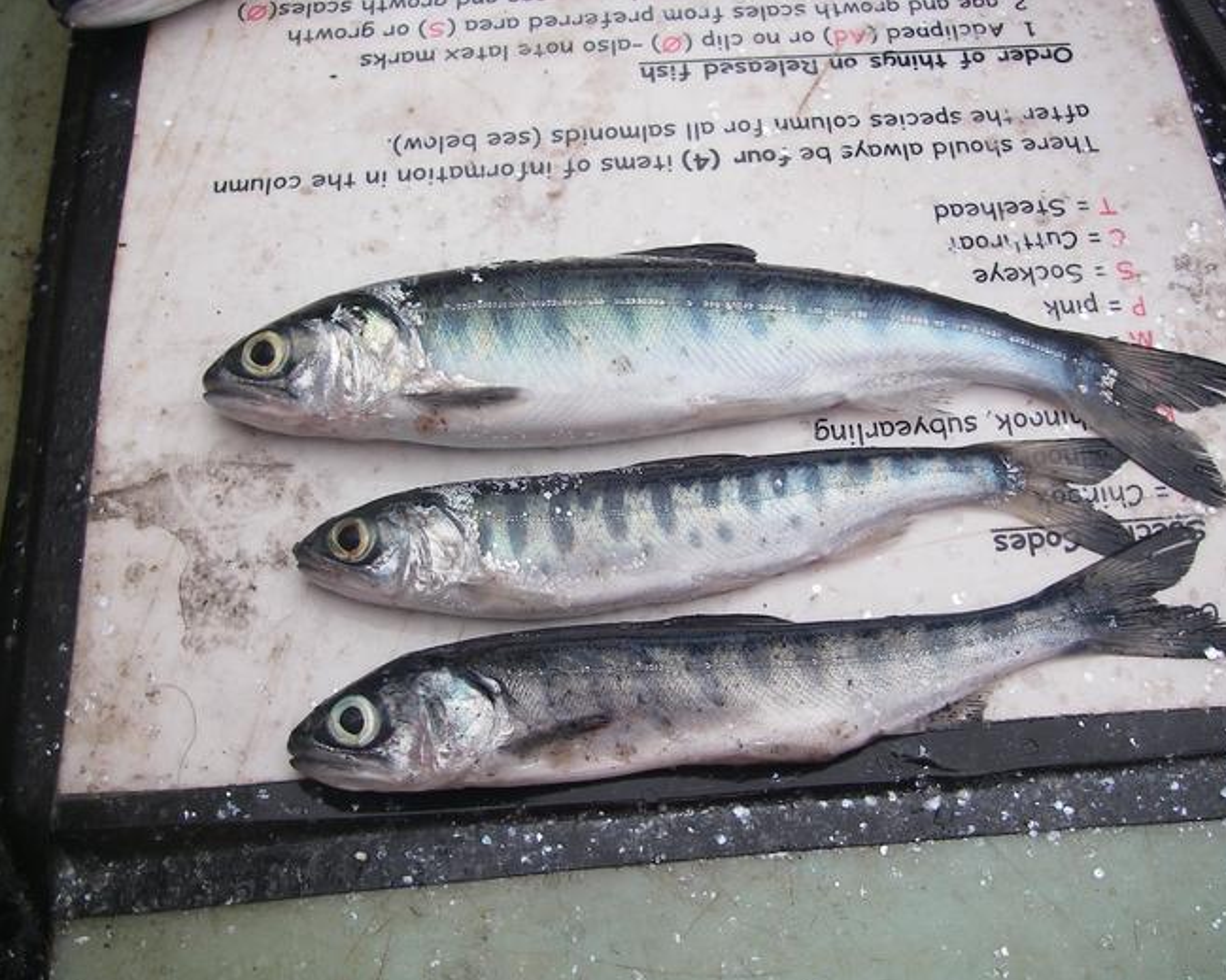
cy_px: 494
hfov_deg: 45.8
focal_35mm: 40
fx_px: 1451
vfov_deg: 37.3
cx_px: 627
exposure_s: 1/125
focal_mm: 6.3
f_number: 3.3
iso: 64
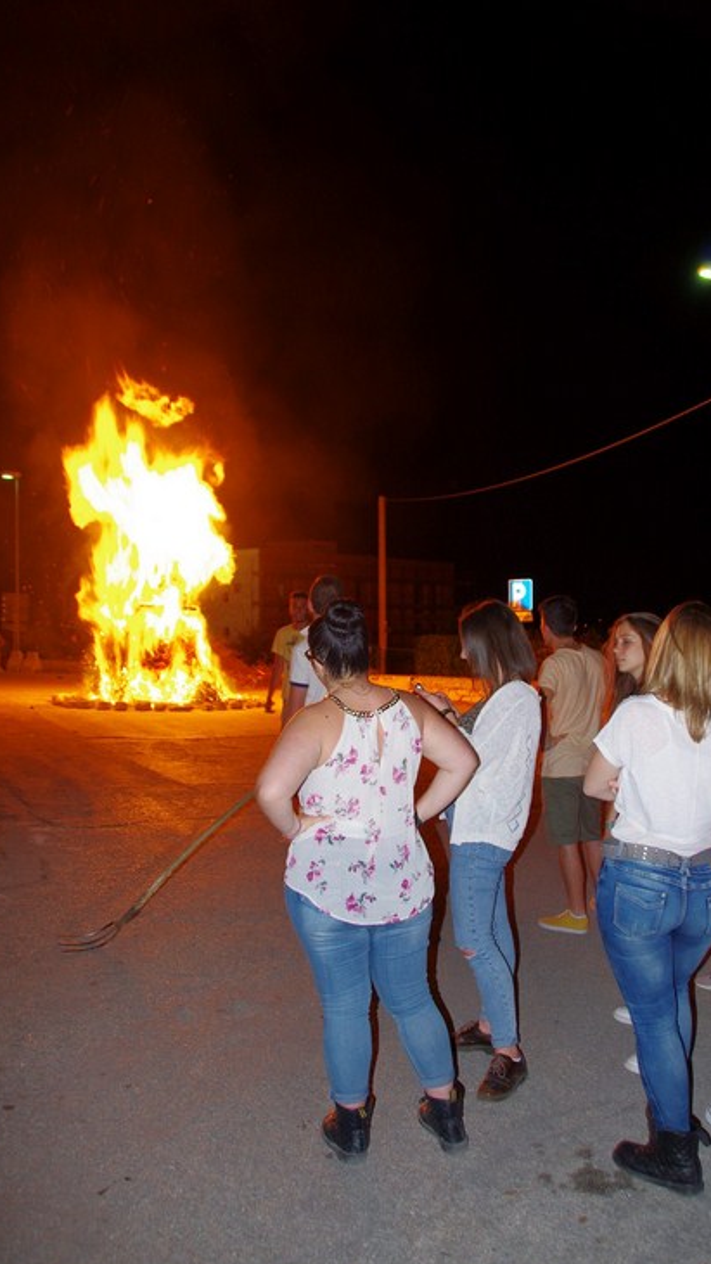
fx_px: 972
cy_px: 631
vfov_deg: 66.1
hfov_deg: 40.1
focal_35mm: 29
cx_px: 410
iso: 200
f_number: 3.5
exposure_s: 1/15
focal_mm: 18
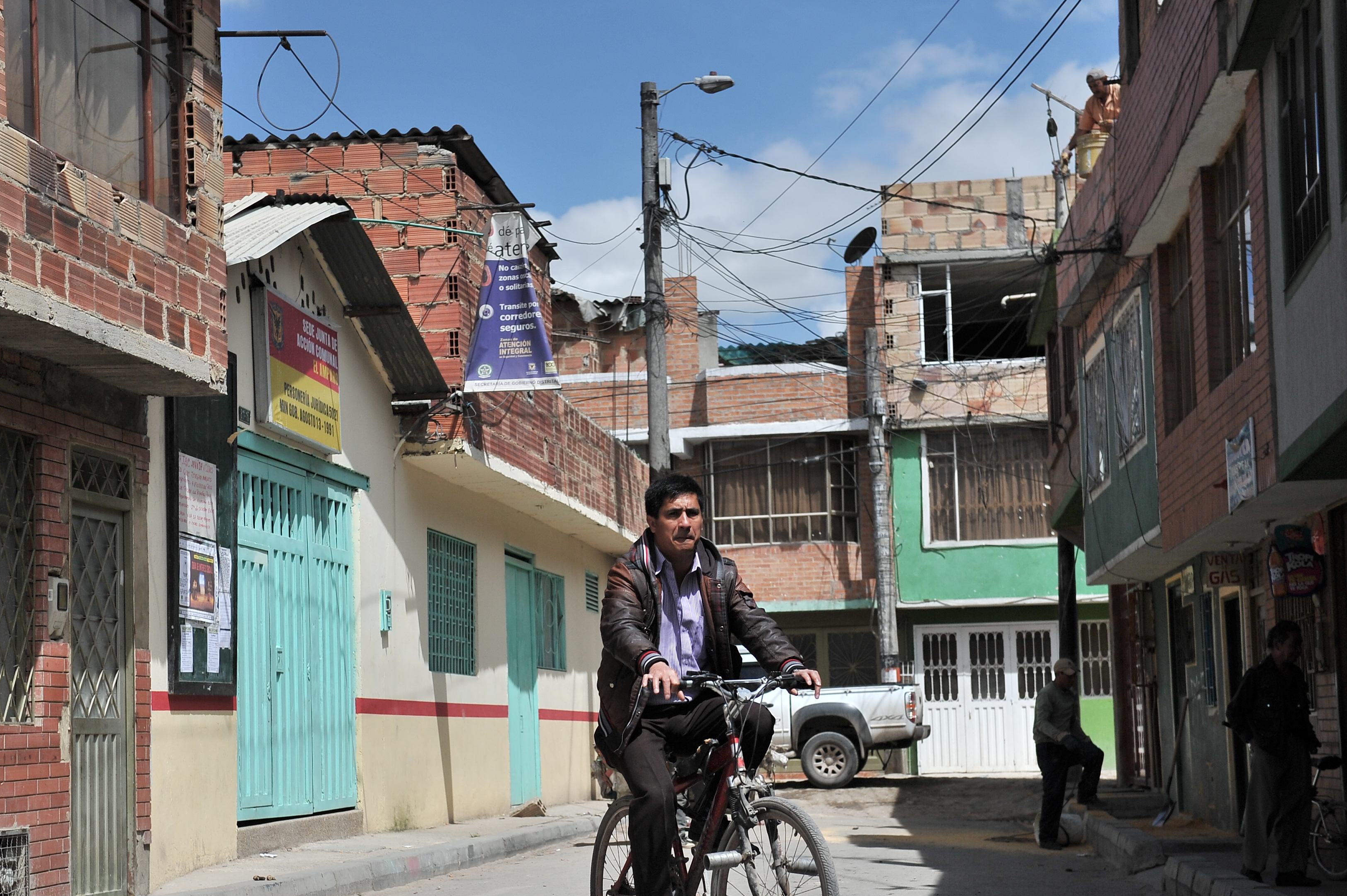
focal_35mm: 68
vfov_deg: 20.0
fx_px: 2543
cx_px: 616
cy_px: 566
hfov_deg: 29.7
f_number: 4
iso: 320
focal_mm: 52
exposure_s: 1/6400
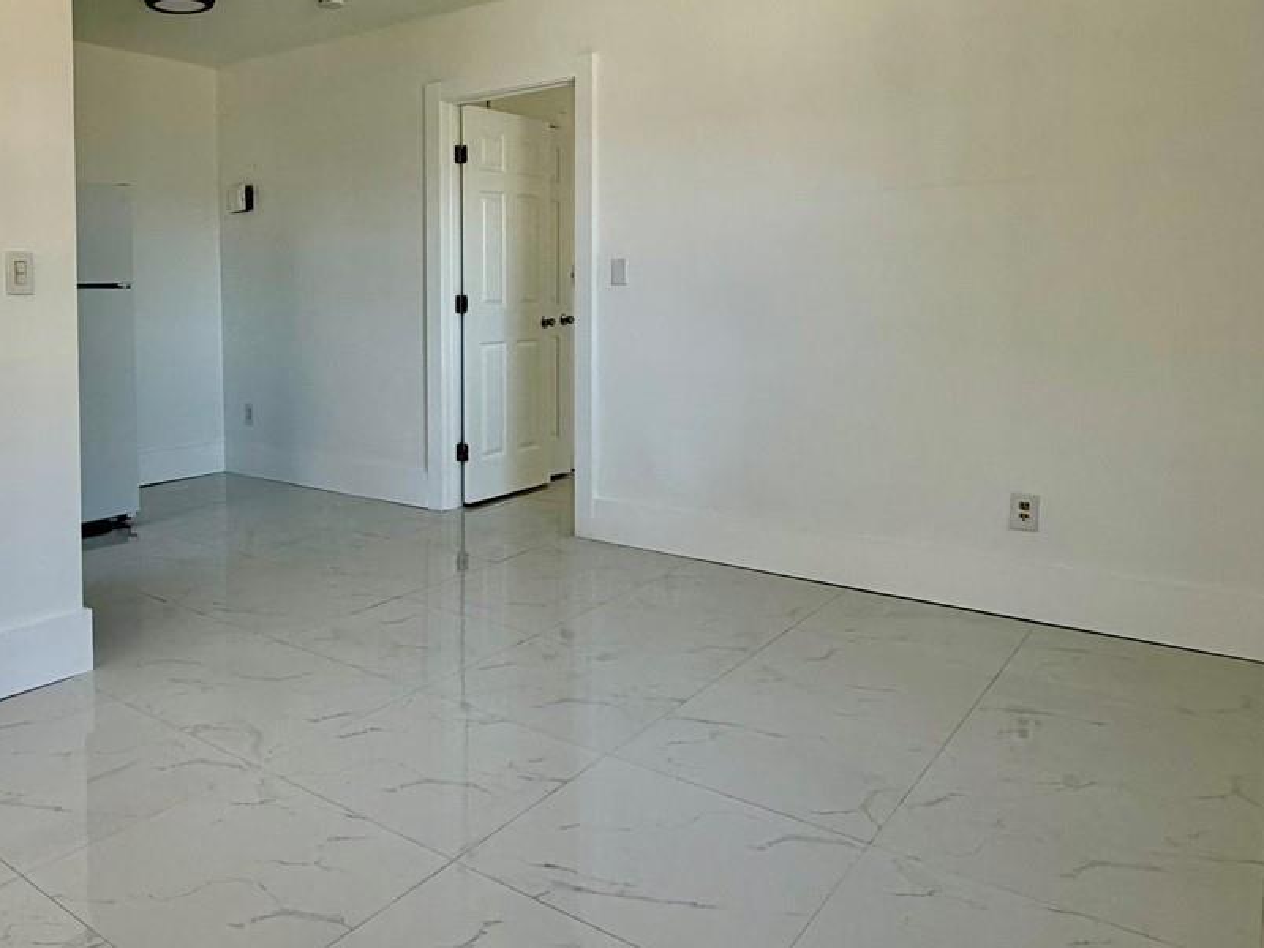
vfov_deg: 49.0
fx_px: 1022
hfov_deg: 61.4
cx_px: 390
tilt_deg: -2.5
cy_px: 329
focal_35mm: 28
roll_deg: +0.7
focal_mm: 2.22
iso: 80
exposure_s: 1/121
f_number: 2.2
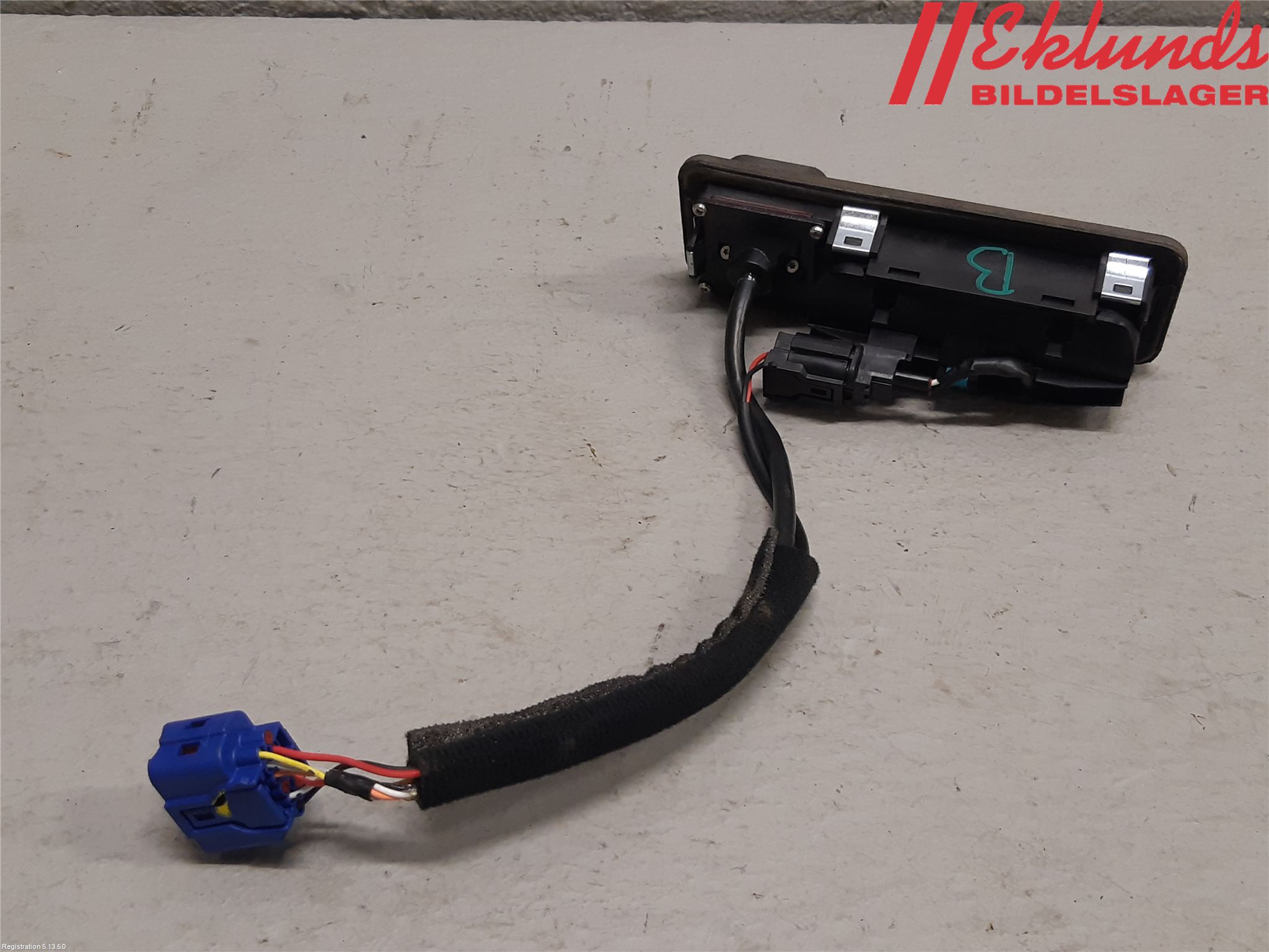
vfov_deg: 53.1
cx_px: 634
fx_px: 953
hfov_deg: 67.3
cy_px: 476
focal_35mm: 26
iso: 100
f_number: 1.7
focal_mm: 3.93
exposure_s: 1/50
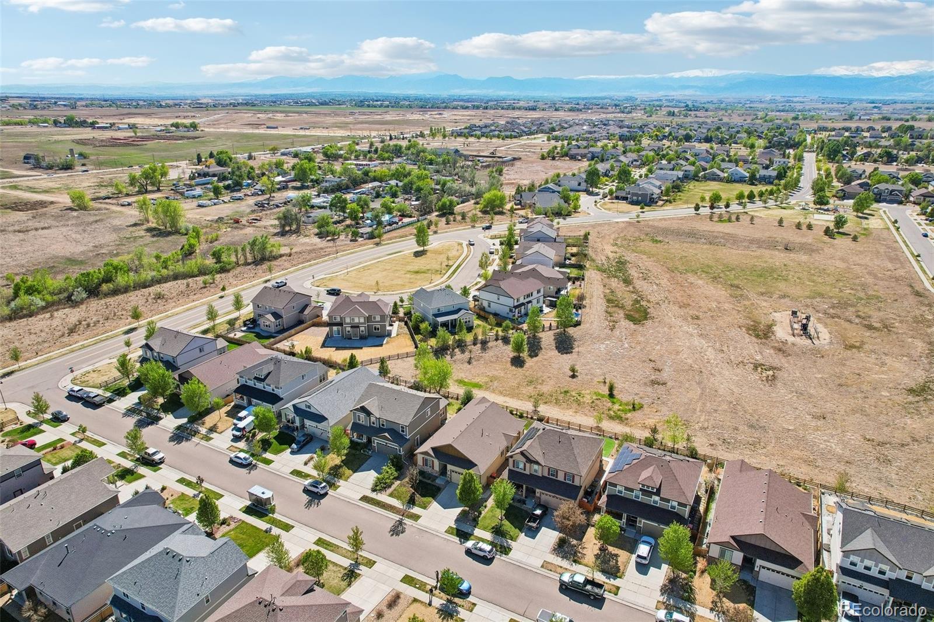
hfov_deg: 78.6
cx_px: 467
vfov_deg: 57.2
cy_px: 311
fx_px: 571
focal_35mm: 22
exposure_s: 1/3000
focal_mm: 8.4
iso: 160
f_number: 2.8
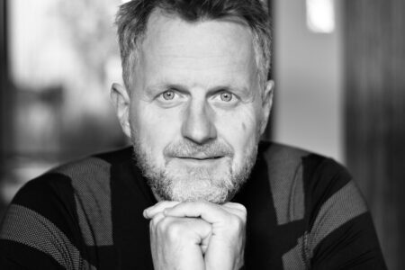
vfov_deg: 18.2
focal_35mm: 75
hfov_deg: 27.0
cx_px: 202
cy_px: 135
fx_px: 844
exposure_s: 1/80
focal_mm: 50
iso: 400
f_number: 1.8
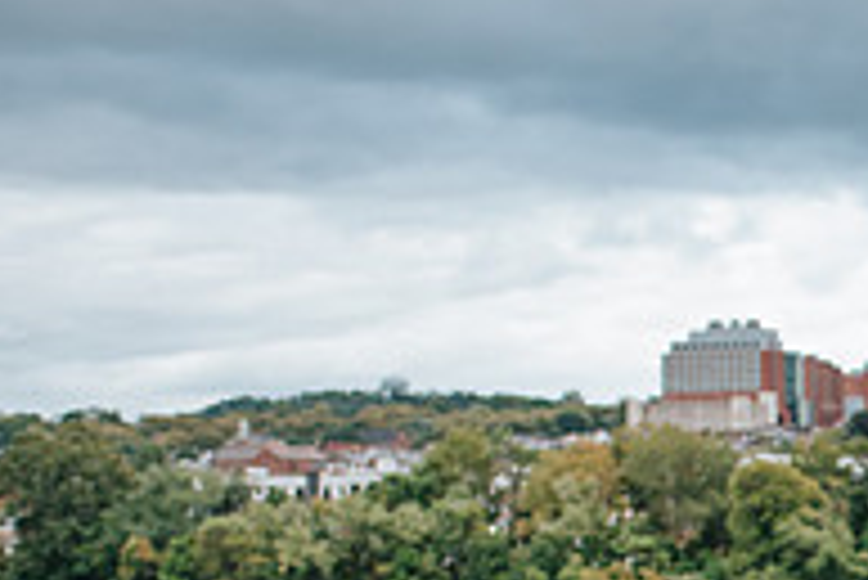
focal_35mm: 112
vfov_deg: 12.0
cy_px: 717
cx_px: 1234
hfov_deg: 16.8
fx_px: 2702
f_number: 3.2
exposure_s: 1/800
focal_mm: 35
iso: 720
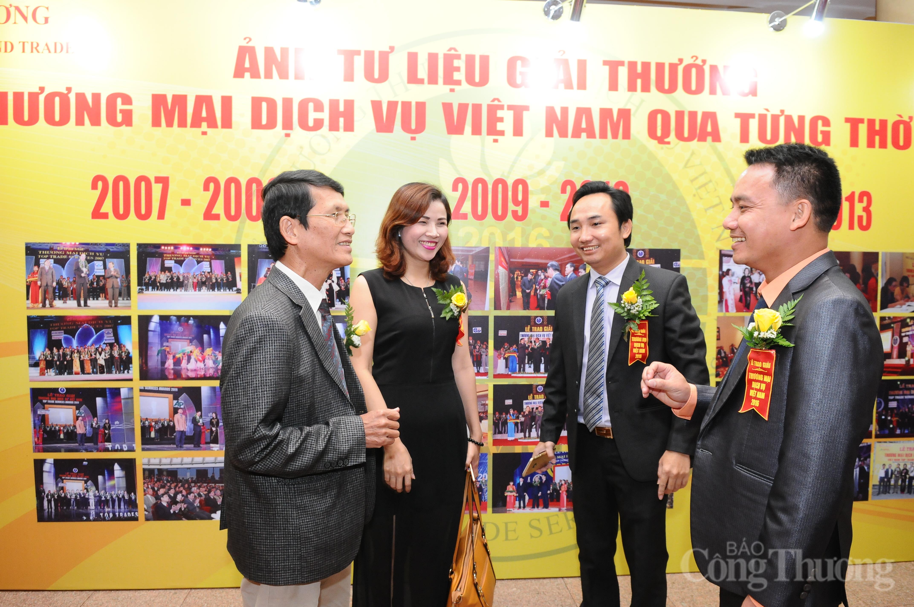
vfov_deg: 50.3
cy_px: 304
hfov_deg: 70.5
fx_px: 647
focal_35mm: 26
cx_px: 457
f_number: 4
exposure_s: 1/60
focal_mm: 17
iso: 1250
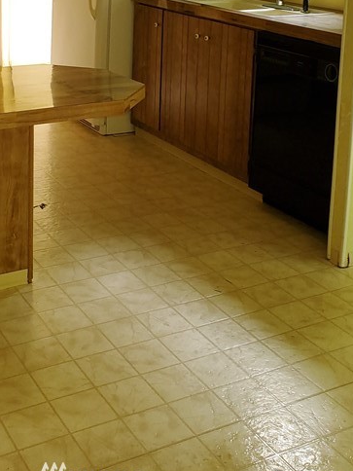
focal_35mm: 55
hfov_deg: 26.2
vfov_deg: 32.5
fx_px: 748
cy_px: 13
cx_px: 91
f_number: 2.4
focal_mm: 4.3
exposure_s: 1/24
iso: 125
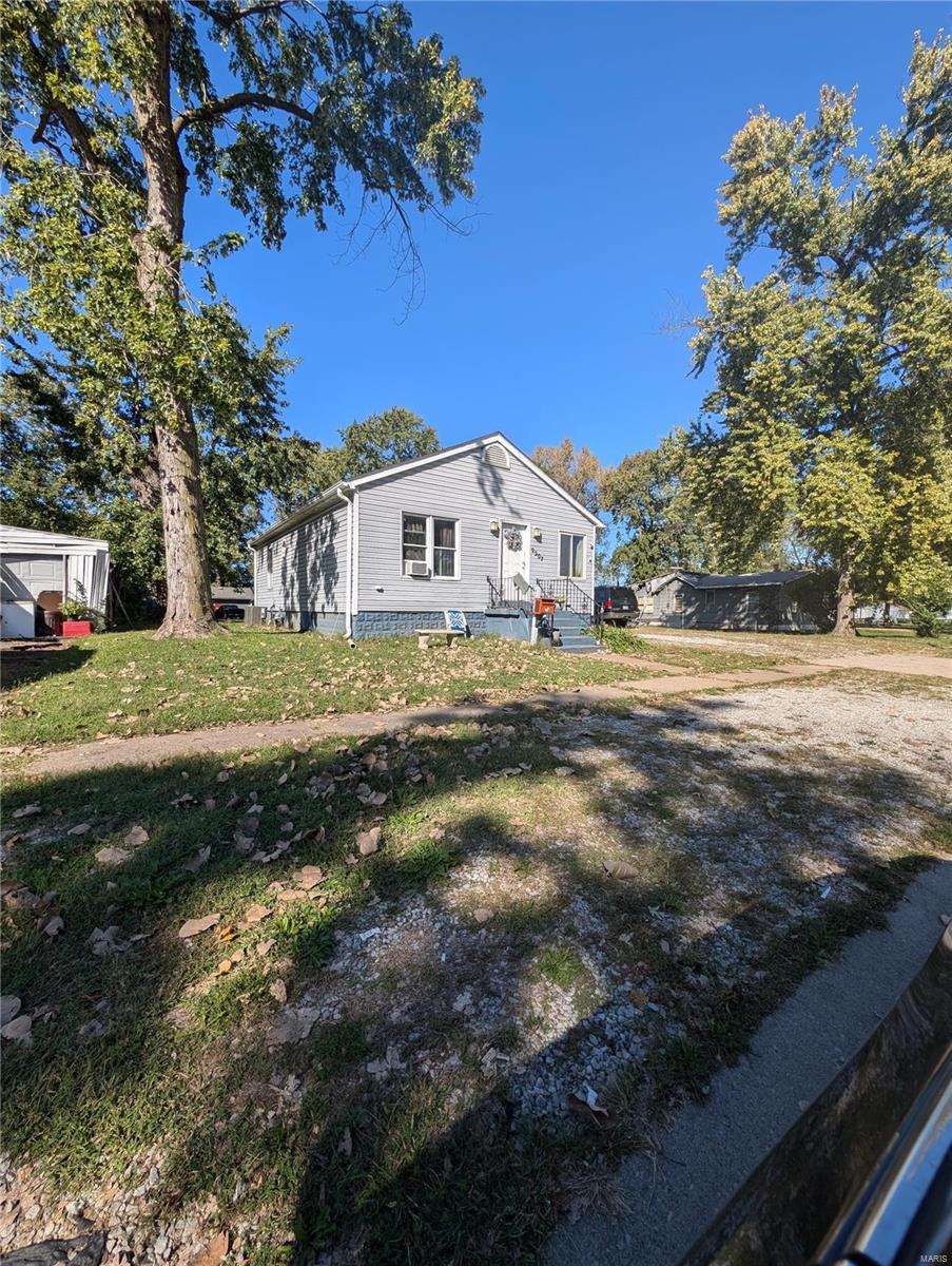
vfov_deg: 110.5
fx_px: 439
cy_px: 633
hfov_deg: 94.6
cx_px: 476
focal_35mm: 12
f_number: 1.95
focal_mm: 2.23
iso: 37
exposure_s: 1/1410
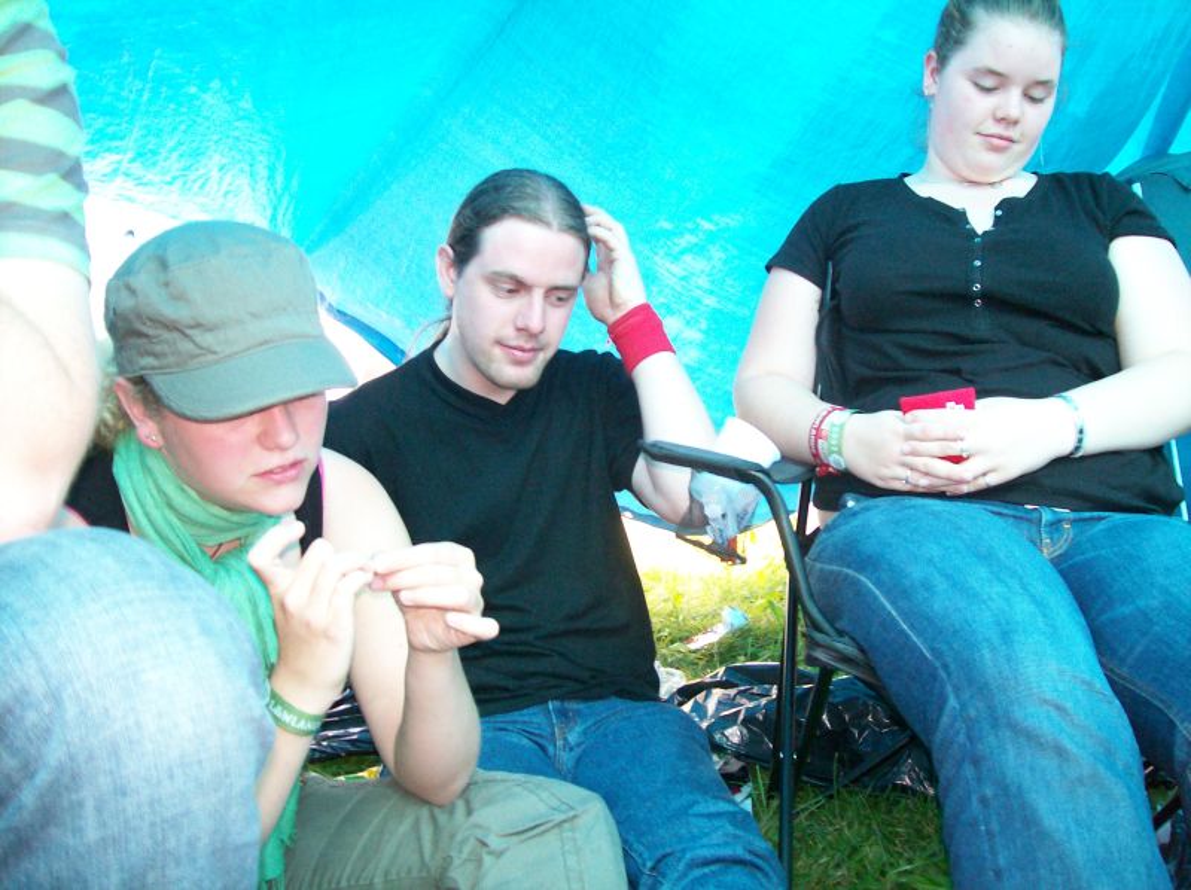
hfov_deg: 51.4
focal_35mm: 36
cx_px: 596
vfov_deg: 39.6
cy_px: 445
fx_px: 1237
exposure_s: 1/103
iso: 140
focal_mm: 6
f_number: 2.7
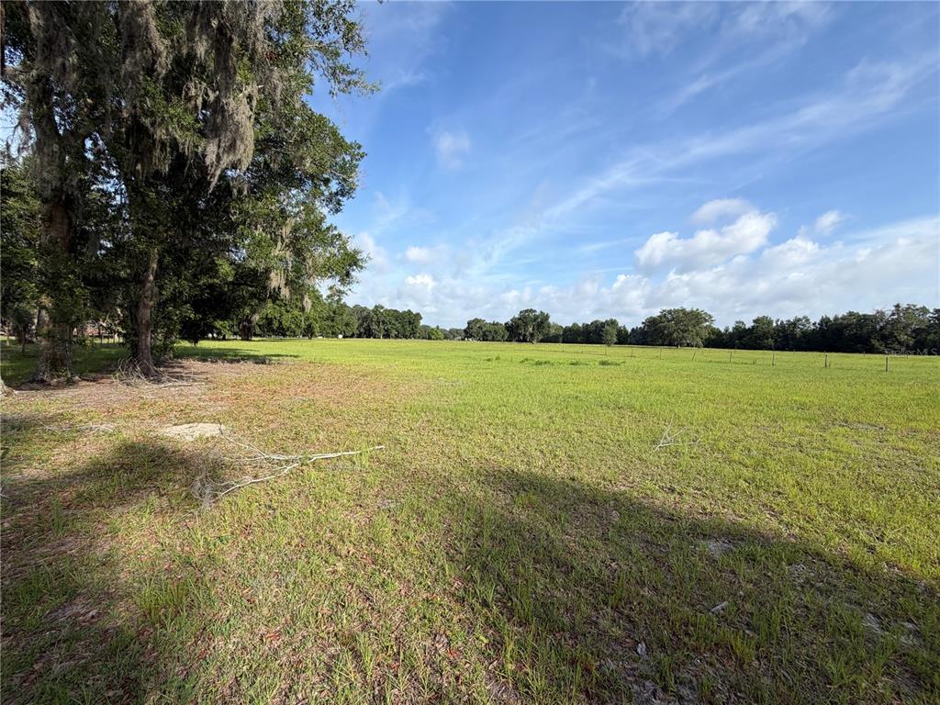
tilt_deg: -0.9
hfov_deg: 102.1
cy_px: 352
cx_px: 470
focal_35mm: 14
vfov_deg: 85.7
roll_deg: -1.0
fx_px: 380
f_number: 2.2
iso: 25
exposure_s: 1/770
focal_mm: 2.22
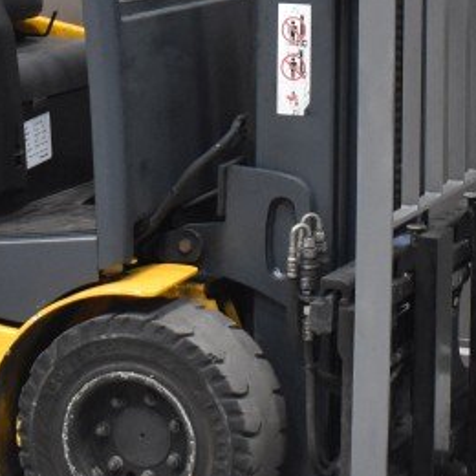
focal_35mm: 153
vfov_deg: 11.3
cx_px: 93
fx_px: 2380
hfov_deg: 11.4
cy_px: -53
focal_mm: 26
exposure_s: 1/60
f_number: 4
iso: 1600
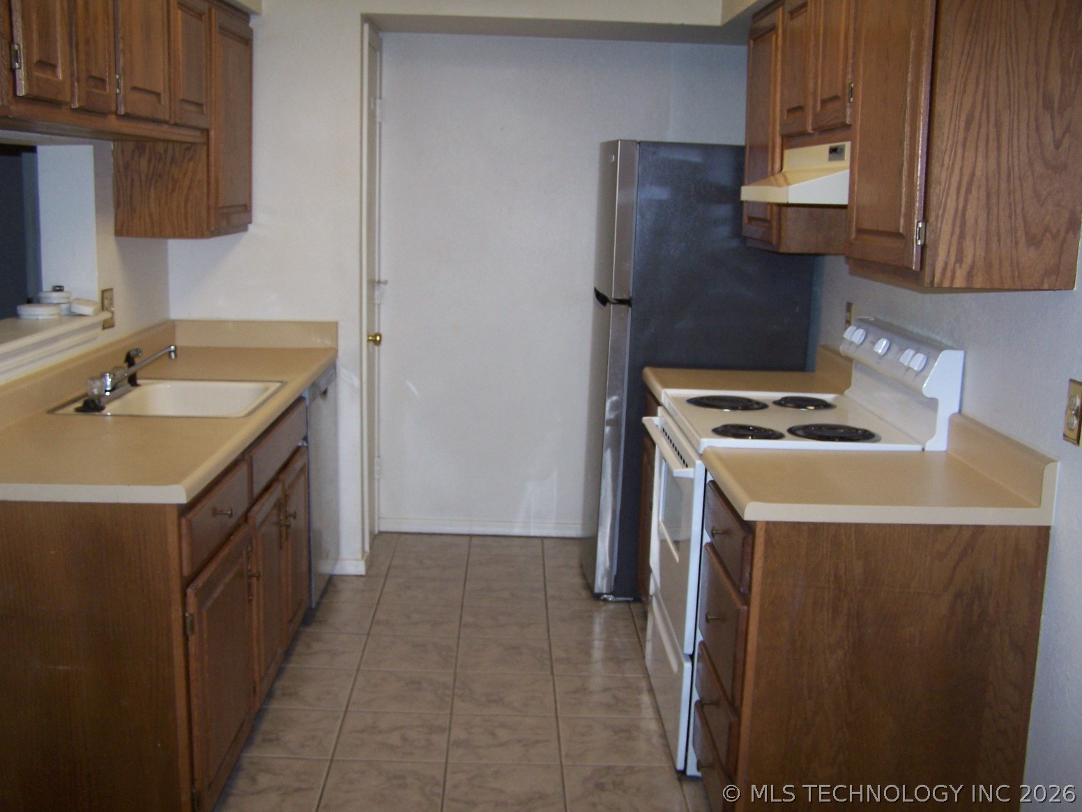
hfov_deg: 49.0
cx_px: 541
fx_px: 1188
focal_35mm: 38
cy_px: 406
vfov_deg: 37.7
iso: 140
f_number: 2.8
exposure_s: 1/60
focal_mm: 6.3
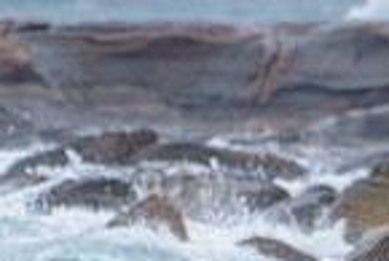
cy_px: 393
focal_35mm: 2455
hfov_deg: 0.8
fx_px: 26554
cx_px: 661
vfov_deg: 0.6
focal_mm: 500
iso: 450
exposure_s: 1/800
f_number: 5.6
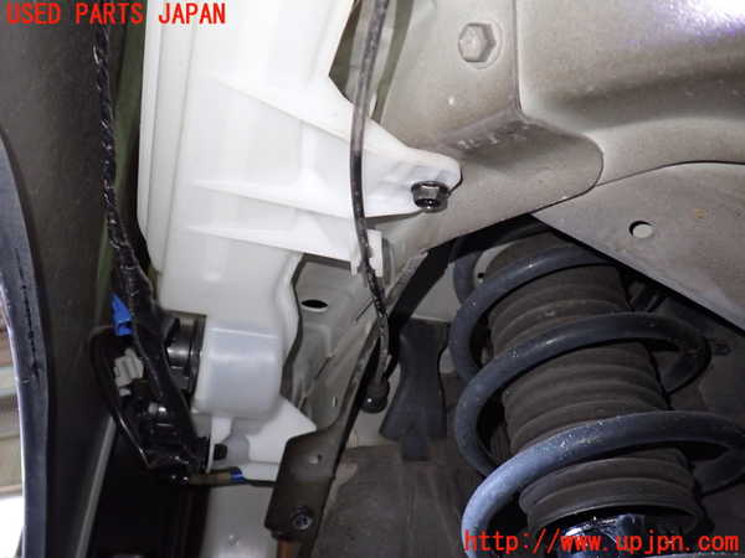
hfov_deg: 63.4
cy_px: 279
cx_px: 372
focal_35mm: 28
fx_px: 603
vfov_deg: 49.7
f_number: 2.2
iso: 500
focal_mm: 5.05
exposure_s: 1/30
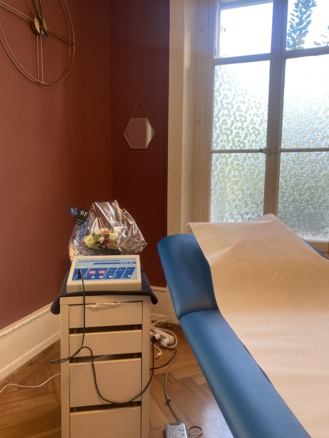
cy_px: 215
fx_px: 342
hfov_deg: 51.4
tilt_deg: -5.6
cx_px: 162
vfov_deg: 65.3
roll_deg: -0.5
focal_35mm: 27
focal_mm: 4.25
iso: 80
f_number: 1.8
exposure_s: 1/120
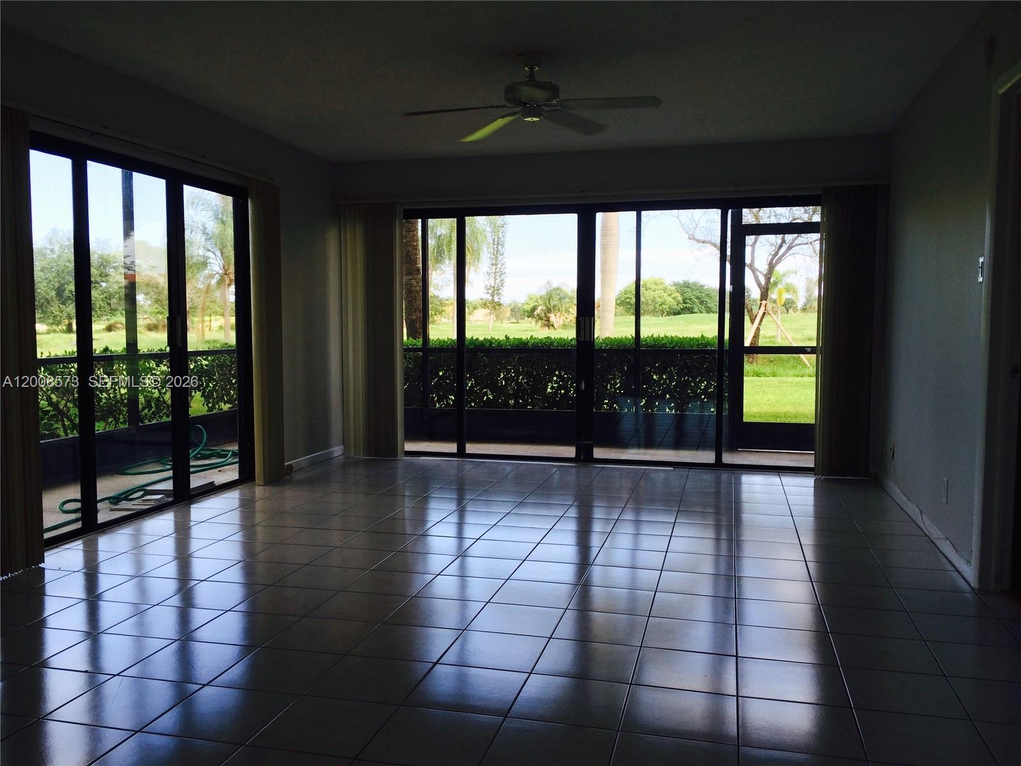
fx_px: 885
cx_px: 510
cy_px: 383
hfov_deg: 60.0
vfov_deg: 46.8
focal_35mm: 30
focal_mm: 4.12
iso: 32
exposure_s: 1/125
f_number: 2.2
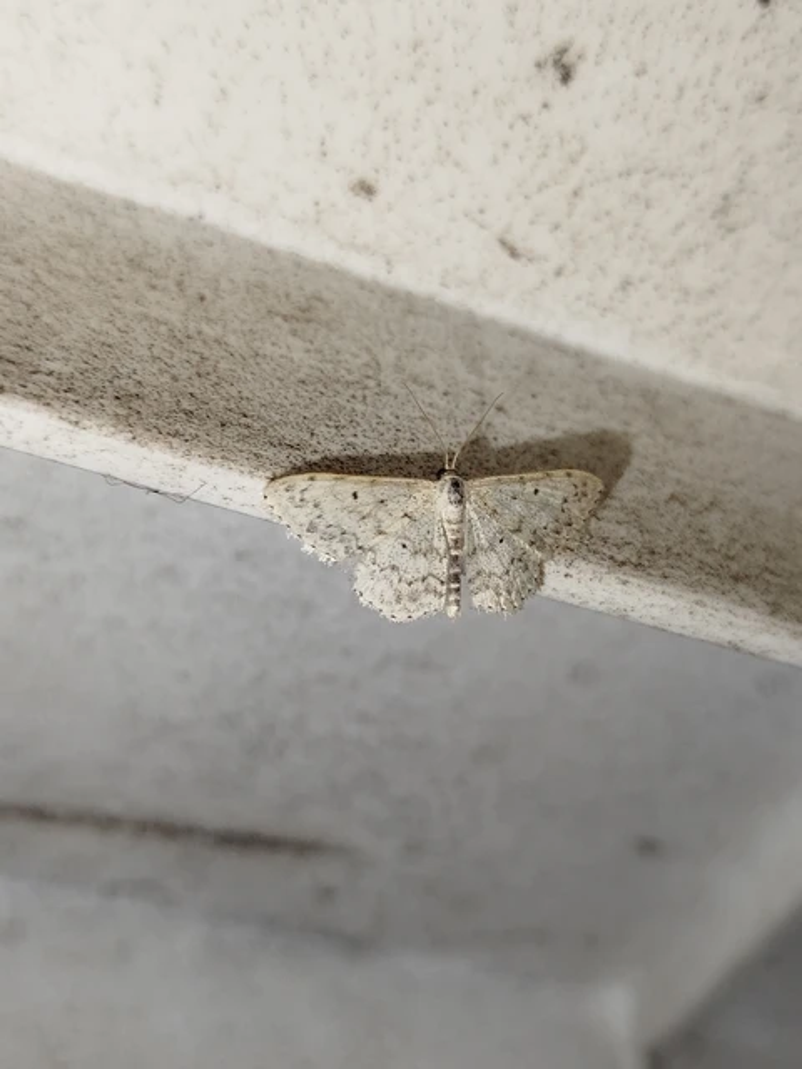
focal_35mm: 45
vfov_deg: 42.1
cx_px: 401
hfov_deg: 32.2
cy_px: 534
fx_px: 1390
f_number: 1.7
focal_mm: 5.31
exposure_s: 1/50
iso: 80
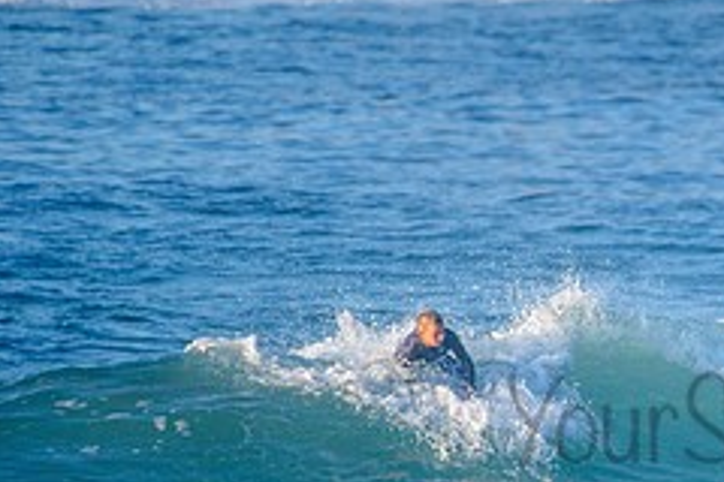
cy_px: 393
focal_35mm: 1209
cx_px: 818
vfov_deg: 1.1
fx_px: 24312
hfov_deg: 1.7
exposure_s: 1/2000
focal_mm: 500
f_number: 5.6
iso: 560
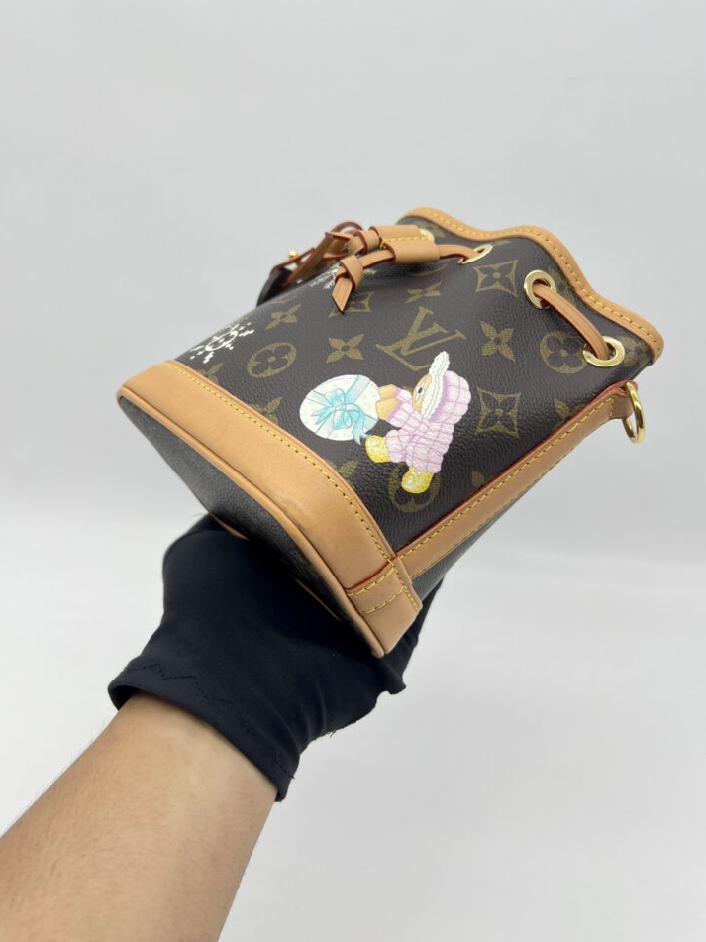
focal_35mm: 28
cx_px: 344
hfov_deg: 49.7
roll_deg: +0.3
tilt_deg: -25.7
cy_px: 446
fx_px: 762
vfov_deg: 63.4
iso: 32
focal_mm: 5.7
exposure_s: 1/109
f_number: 1.5
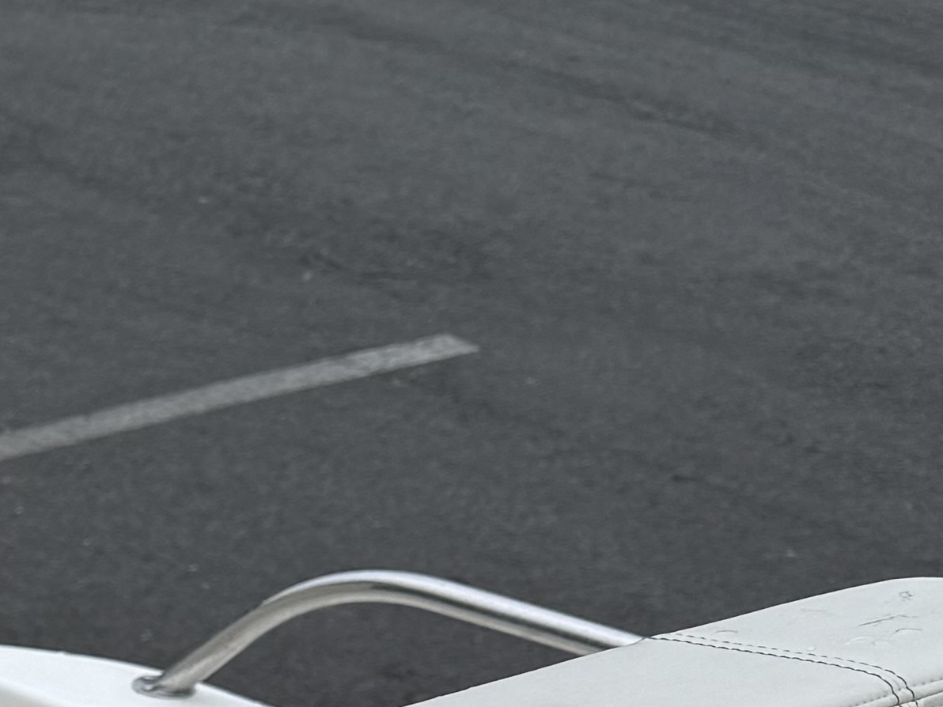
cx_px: -764
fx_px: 3133
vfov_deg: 12.1
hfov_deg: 14.9
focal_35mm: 115
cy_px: 1159
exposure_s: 1/2445
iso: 80
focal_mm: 6.76
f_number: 1.78
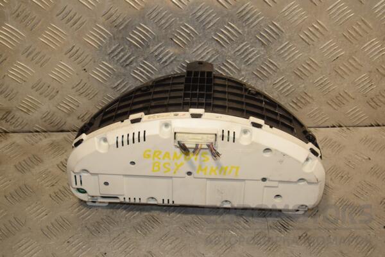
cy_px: 128
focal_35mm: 51
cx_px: 192
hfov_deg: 38.9
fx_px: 545
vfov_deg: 26.5
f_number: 7.1
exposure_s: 1/200
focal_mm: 34
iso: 800
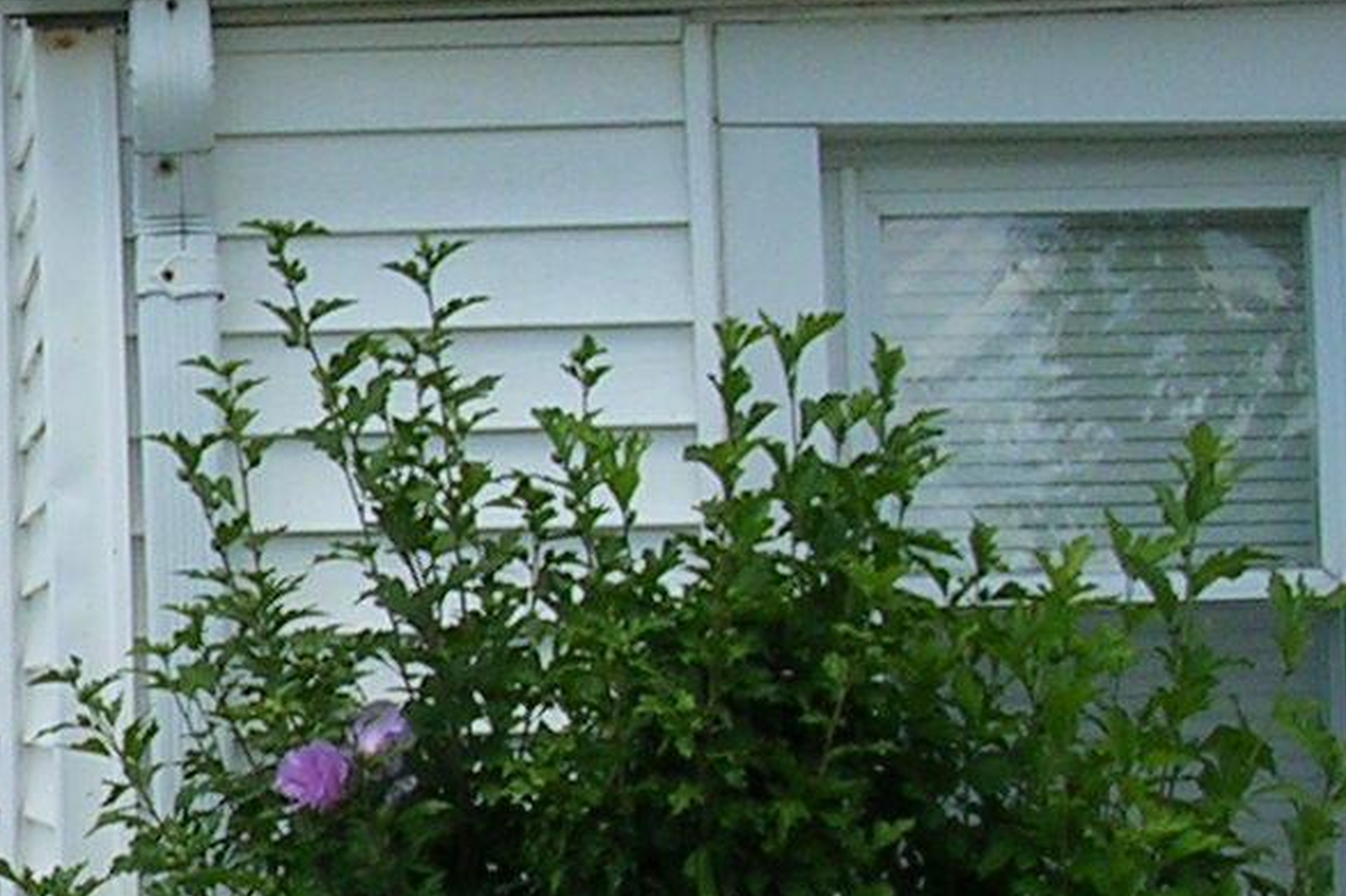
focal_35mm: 138
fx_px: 5158
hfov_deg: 13.9
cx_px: -725
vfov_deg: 9.9
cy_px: 646
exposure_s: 1/208
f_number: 5.6
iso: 50
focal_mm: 5.8
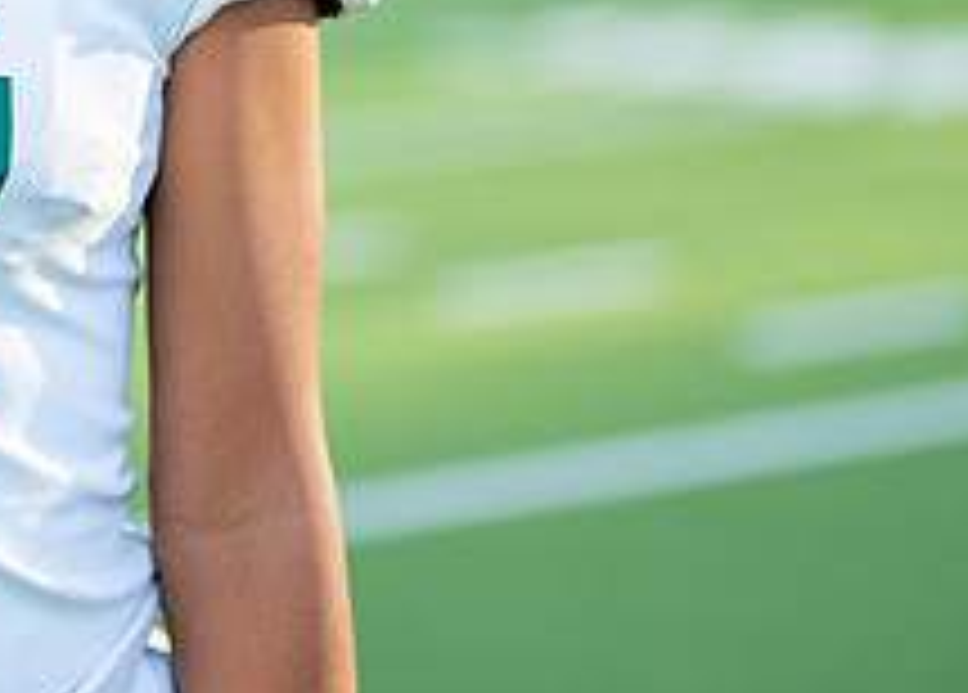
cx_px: -23
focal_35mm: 182
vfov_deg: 7.8
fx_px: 5008
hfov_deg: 10.9
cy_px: -211
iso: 100
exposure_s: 1/2000
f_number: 1.2
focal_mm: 50
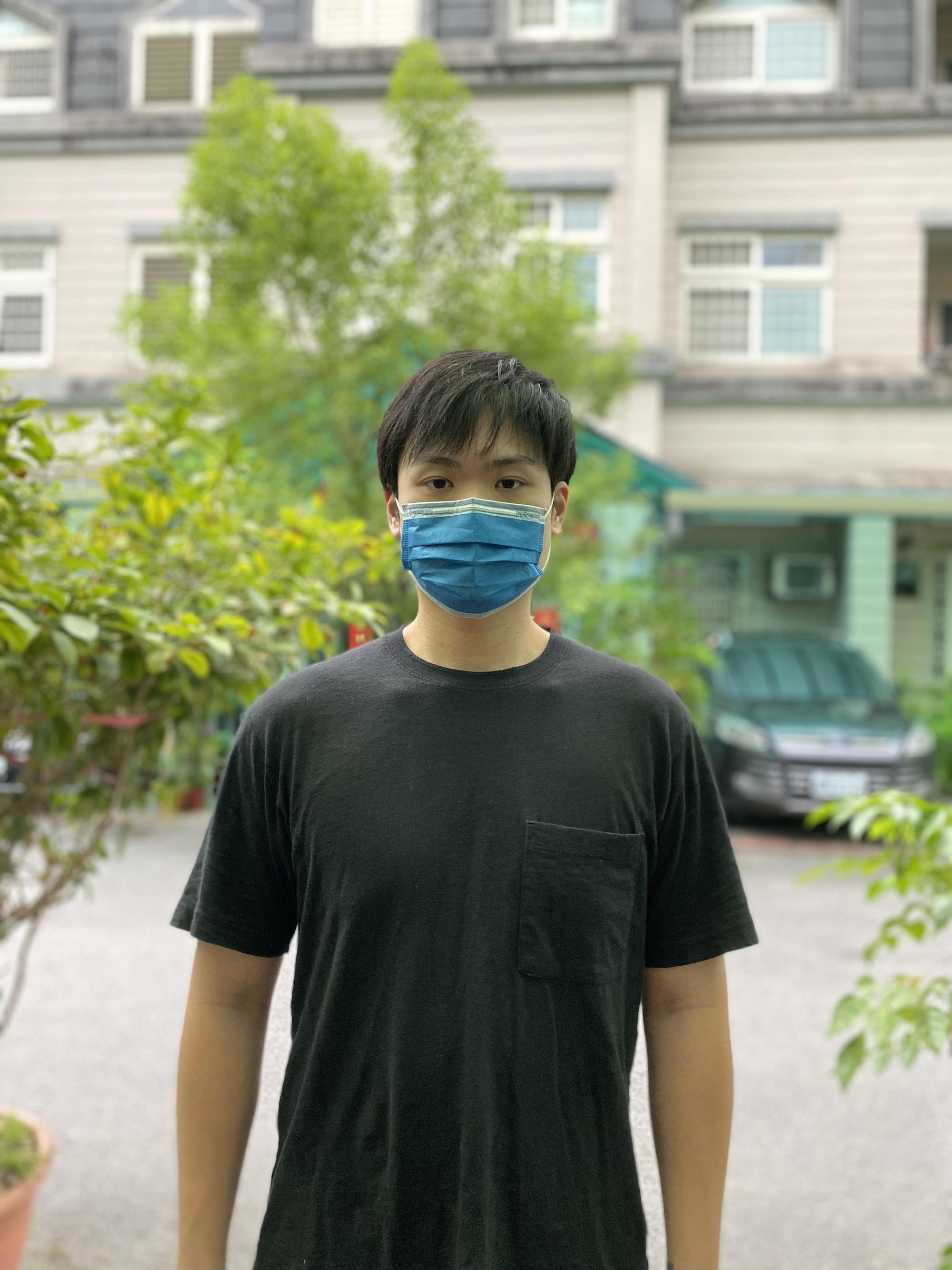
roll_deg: -1.5
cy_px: 635
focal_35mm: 26
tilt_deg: +0.9
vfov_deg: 67.3
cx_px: 476
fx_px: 953
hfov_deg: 53.1
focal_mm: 4.25
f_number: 1.8
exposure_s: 1/60
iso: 200
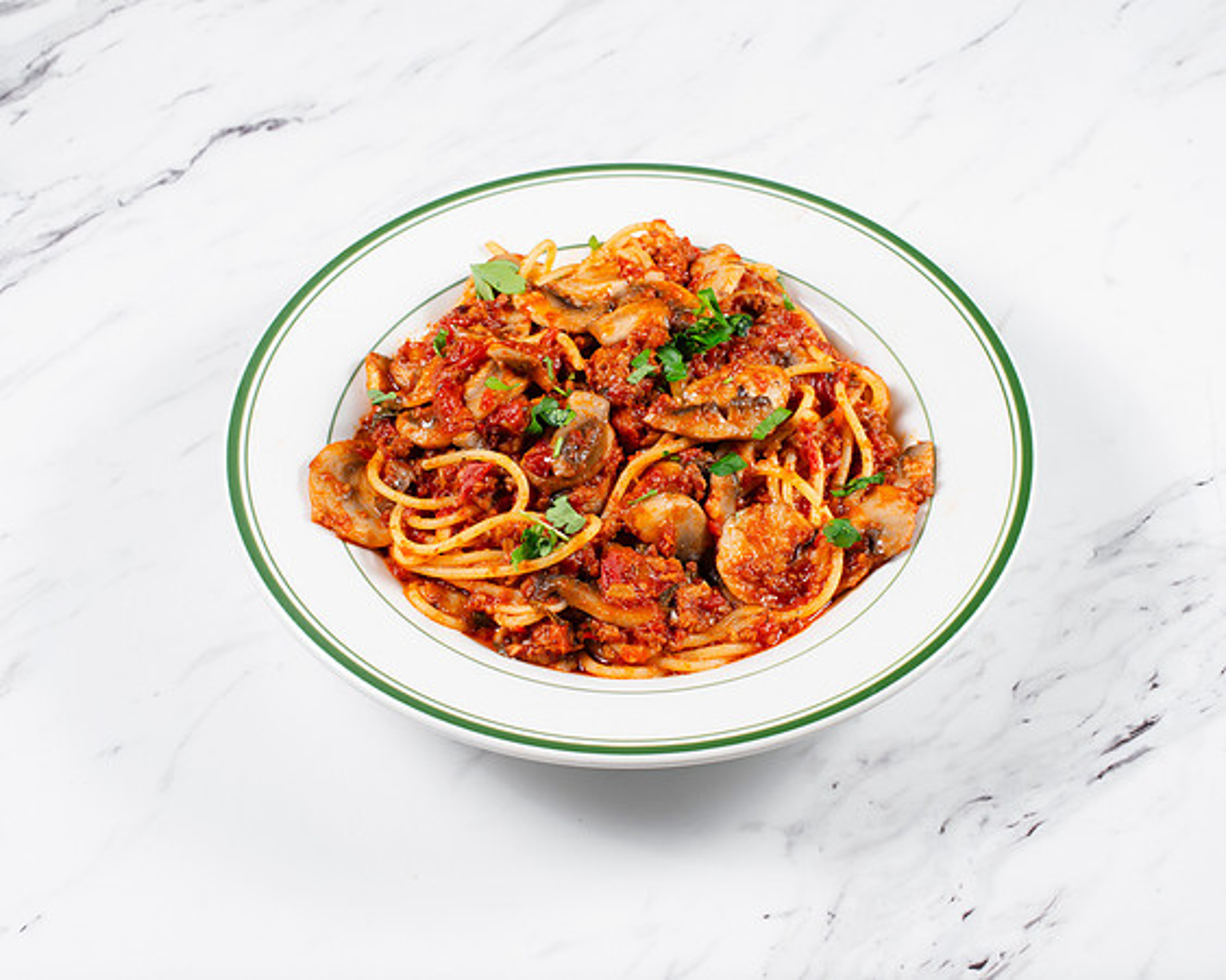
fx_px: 2168
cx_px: 618
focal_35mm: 60
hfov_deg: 31.6
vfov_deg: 25.5
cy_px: 483
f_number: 10
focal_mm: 50
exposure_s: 1/250
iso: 200
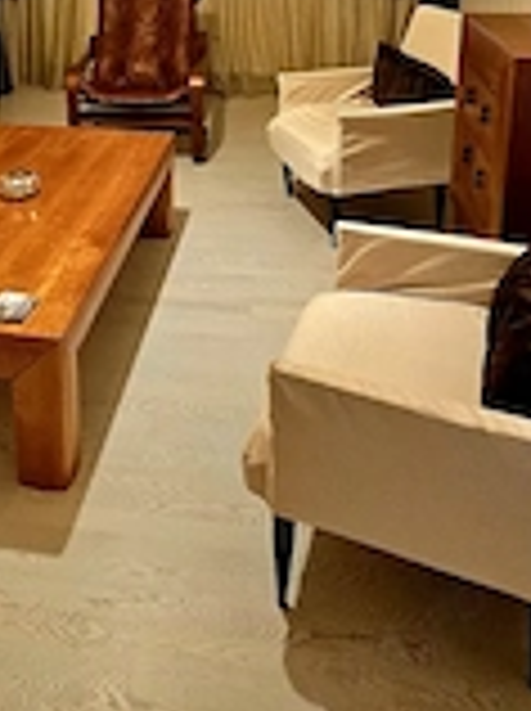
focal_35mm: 33
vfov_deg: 49.4
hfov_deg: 42.4
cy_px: 72
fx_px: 677
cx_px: 184
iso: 400
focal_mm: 2.2
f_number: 2.2
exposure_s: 1/33.4
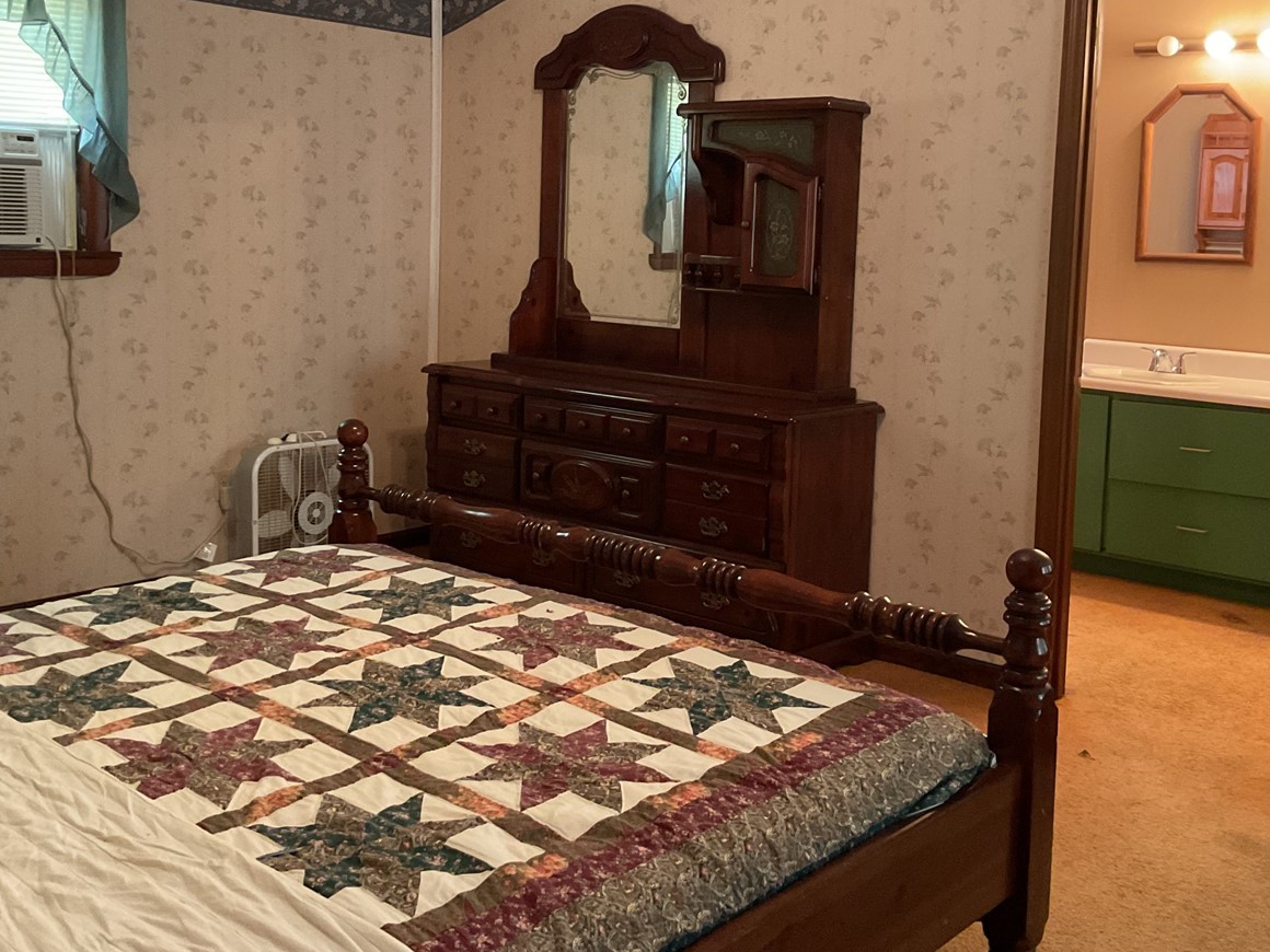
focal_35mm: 40
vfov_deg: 35.7
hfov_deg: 46.8
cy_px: 348
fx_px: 1468
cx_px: 657
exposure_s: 1/30
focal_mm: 3
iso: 400
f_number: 1.8
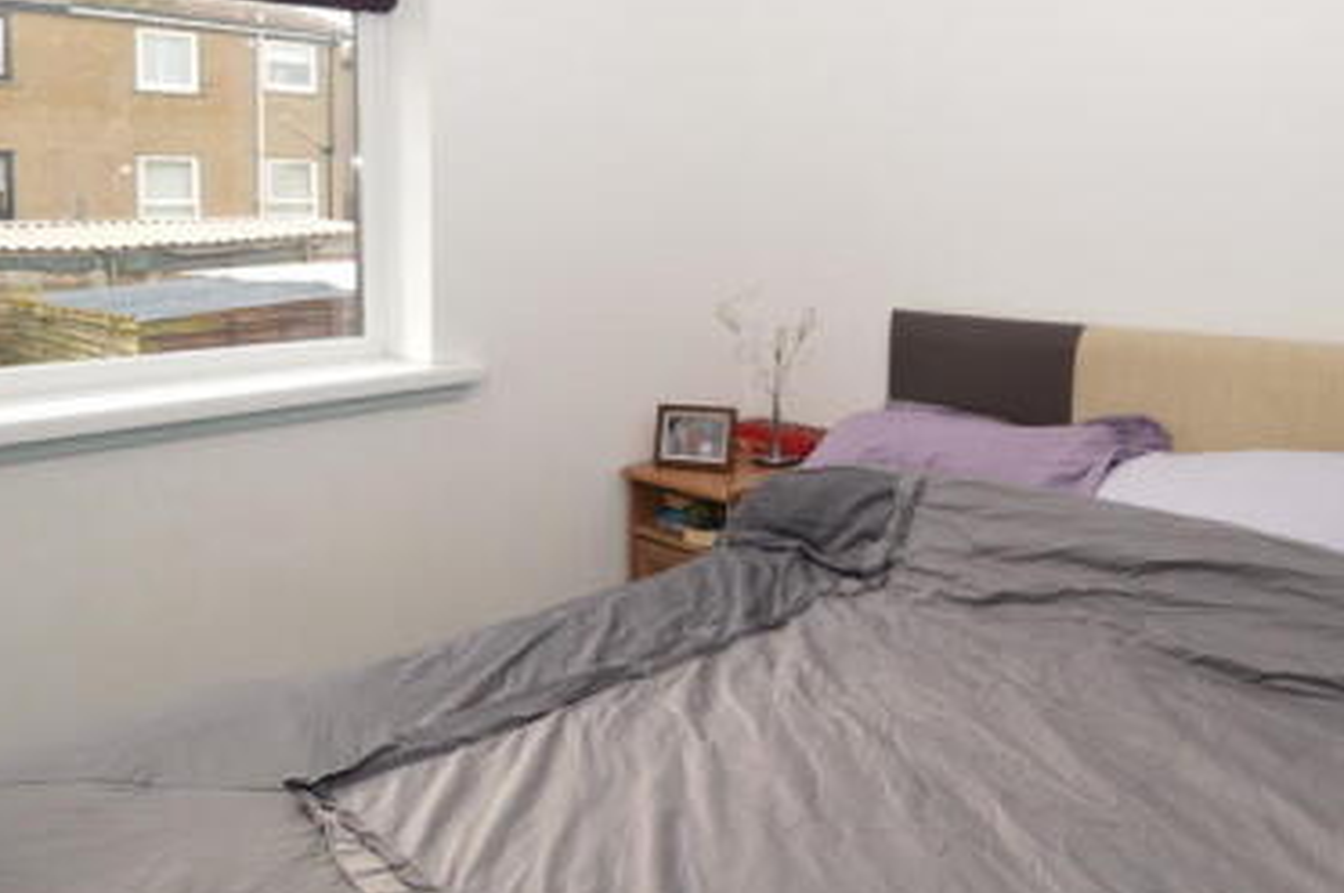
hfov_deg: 61.1
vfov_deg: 42.0
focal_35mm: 30
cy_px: 257
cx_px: 741
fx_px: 1135
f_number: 5
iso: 400
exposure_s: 1/100
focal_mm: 11.5
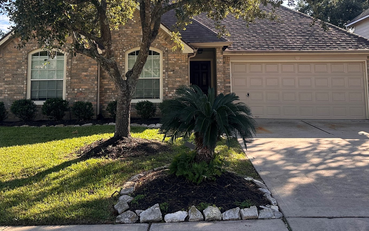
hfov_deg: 51.5
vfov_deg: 32.7
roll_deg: -0.1
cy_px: 46
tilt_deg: +6.2
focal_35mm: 38
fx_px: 382
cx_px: 174
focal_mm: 6.86
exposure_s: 1/816
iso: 80
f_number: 1.78
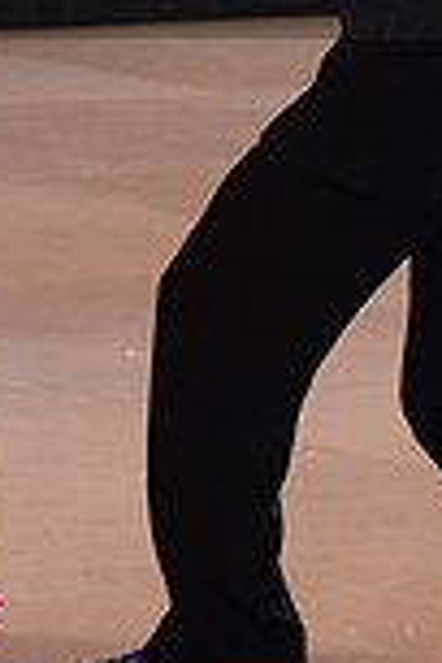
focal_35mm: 455
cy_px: -104
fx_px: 8379
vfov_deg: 4.5
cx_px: 80
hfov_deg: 3.0
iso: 1250
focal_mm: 120
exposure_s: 1/200
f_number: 5
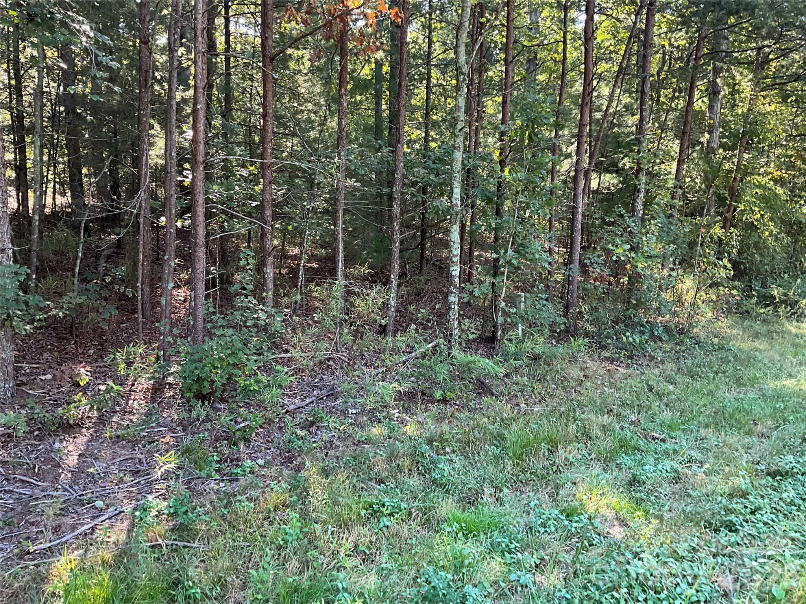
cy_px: 302
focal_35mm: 29
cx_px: 403
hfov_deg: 61.7
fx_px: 675
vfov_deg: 48.2
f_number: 1.8
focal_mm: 3
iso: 64
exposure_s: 1/100
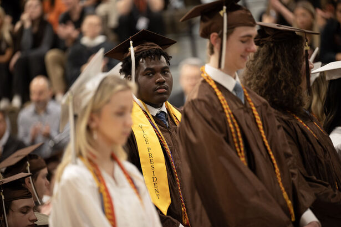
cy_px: 114
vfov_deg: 6.9
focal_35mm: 200
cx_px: 170
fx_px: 1894
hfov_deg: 10.3
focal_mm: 200
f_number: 2.8
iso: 1600
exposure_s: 1/100
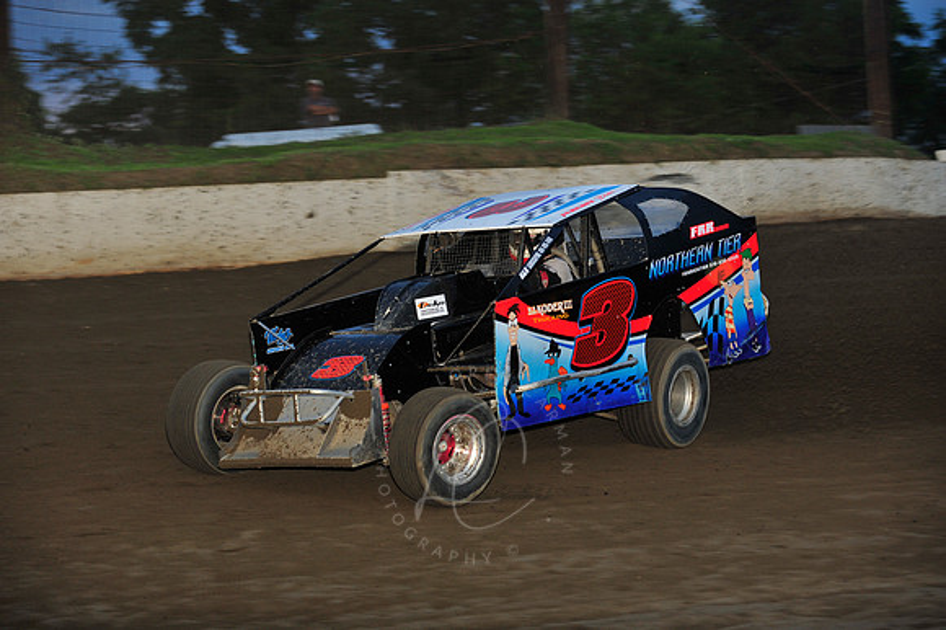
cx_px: 473
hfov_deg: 15.2
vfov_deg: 10.1
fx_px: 3545
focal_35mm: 135
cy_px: 315
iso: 640
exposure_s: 1/320
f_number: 6.3
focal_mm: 135
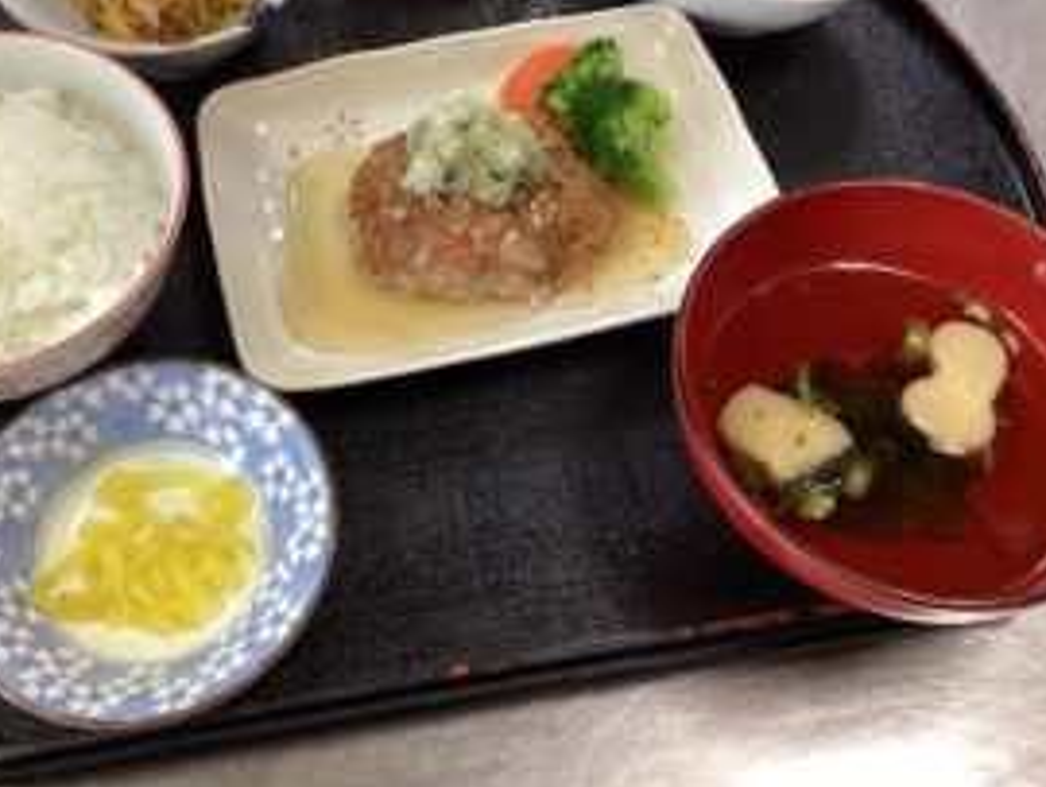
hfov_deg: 43.7
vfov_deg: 33.4
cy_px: 262
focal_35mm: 43
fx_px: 1300
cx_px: 451
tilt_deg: -56.8
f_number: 2.4
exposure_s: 1/60
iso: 125
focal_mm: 3.3
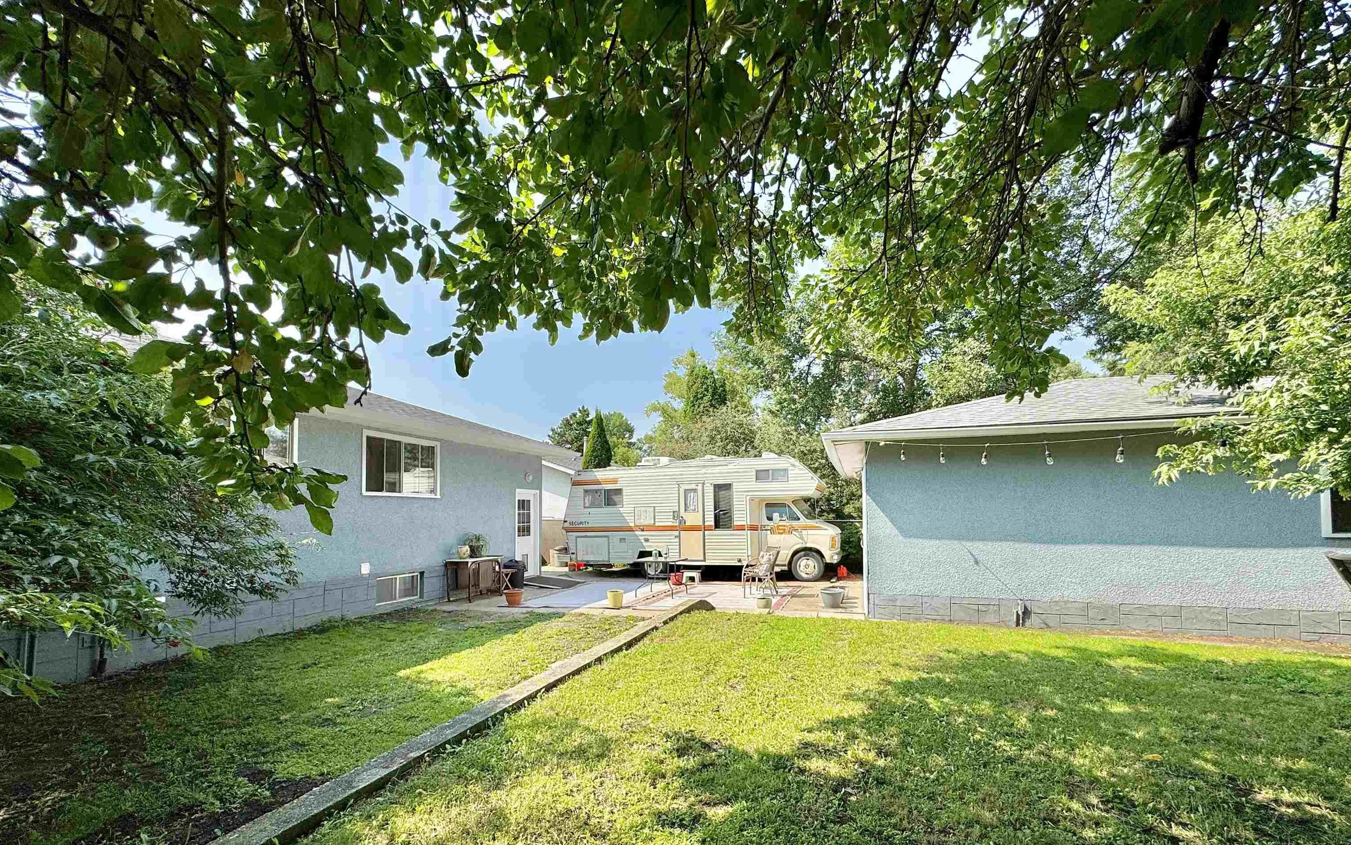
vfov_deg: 74.2
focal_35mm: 15
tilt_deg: +2.1
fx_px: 552
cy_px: 498
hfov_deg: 101.5
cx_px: 680
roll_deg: +0.8
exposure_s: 1/1536
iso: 50
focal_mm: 2.22
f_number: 2.2
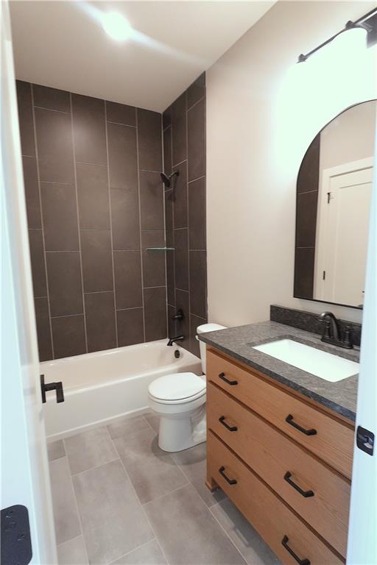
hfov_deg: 67.4
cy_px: 282
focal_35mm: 18
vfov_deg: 90.0
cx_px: 188
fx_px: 283
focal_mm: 6.9
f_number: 5
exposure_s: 1/25
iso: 800
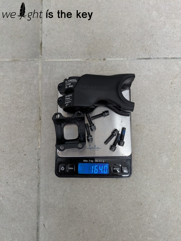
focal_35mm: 25
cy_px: 120
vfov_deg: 69.4
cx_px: 90
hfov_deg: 54.9
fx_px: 174
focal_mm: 5.43
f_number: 1.89
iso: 232
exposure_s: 1/25
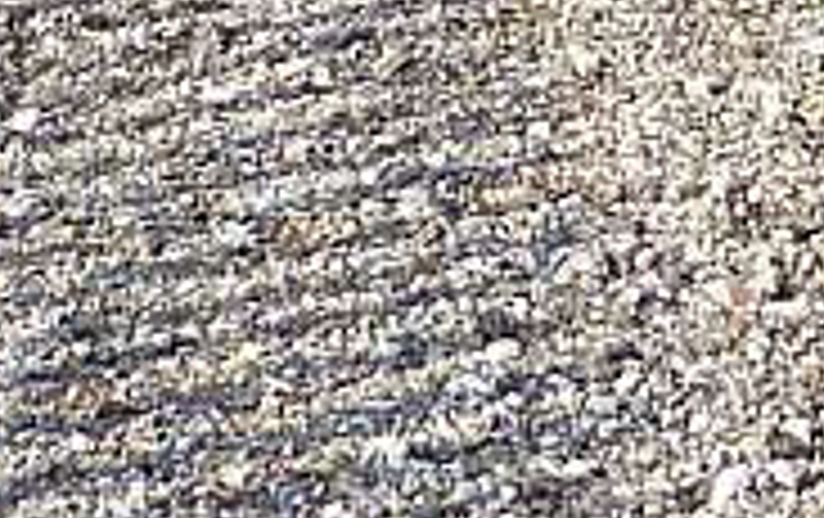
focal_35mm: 311
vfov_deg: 4.1
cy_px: -937
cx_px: 1234
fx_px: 6995
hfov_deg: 6.7
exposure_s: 1/400
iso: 80
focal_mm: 6.9
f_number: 3
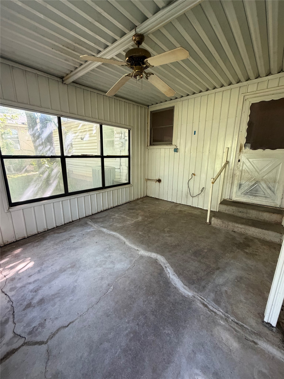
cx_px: 142
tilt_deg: -11.7
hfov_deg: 85.7
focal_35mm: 14
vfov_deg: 102.1
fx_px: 153
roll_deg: -0.2
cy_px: 190
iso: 320
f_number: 2.2
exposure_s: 1/121
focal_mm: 2.22
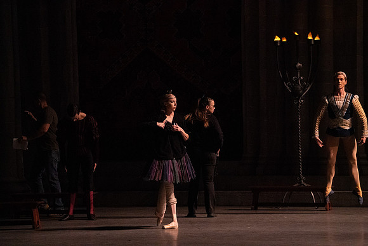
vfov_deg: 6.9
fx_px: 2045
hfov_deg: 10.3
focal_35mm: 200
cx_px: 184
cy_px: 123
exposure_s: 1/320
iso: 25600
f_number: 7.1
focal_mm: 200
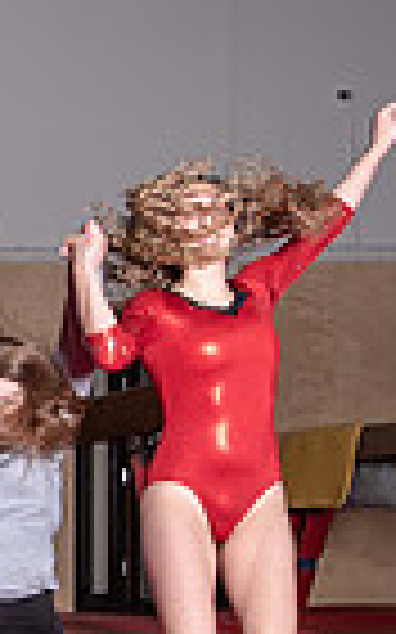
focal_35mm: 117
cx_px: -410
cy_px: 487
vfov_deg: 17.7
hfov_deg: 10.3
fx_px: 2022
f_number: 9
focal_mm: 24
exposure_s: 1/200
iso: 100
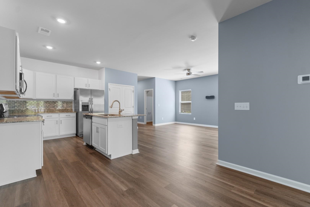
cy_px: 104
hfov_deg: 100.4
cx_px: 155
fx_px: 129
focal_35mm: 15
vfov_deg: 77.3
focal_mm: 10
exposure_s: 1
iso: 100
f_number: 4.5
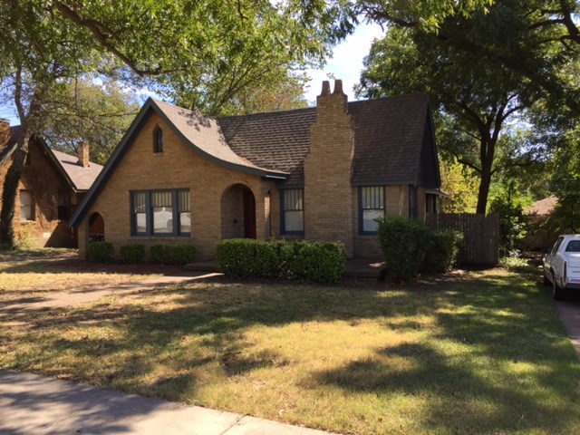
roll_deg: +0.5
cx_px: 290
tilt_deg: -0.4
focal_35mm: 29
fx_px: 486
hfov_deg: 61.7
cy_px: 218
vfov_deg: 48.2
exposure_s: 1/706
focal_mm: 4.15
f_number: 2.2
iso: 32
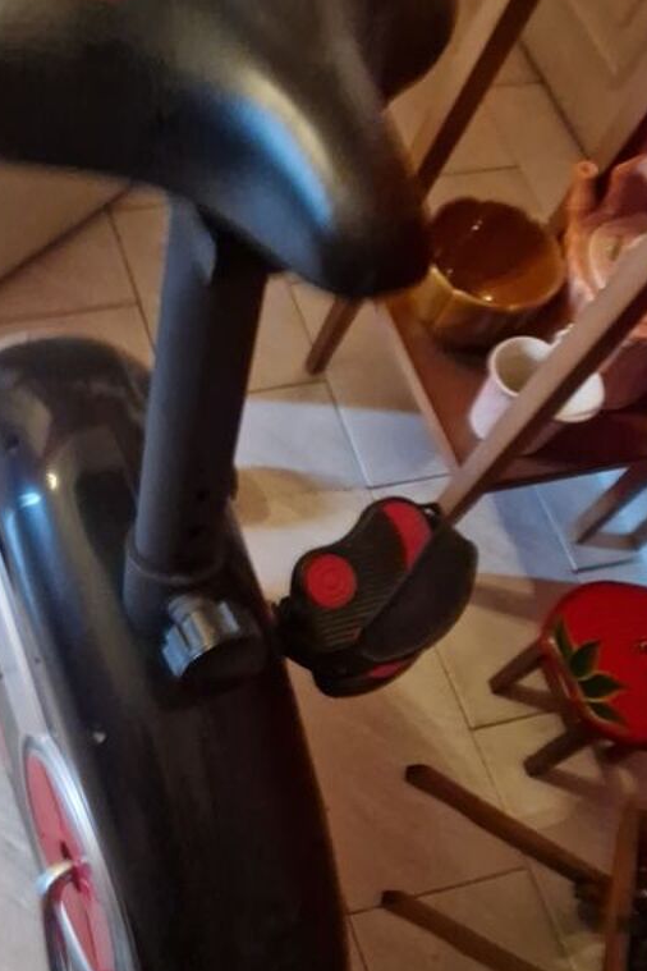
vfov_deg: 46.2
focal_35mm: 42
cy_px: 566
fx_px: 1132
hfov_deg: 30.9
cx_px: 113
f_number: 1.8
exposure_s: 1/25
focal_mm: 5.4
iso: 1000
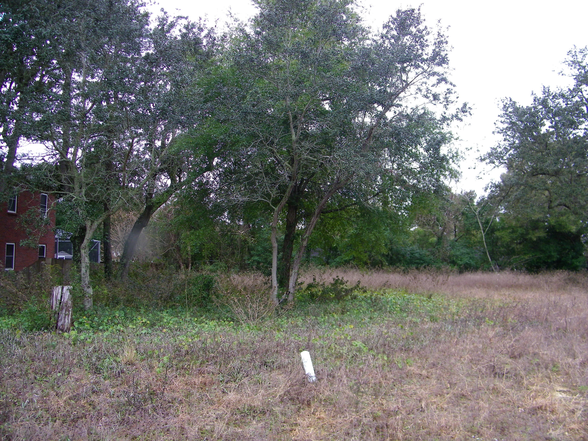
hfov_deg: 63.4
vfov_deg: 49.7
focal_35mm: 28
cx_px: 294
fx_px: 476
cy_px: 220
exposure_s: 1/50
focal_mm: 5
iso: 80
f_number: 3.5
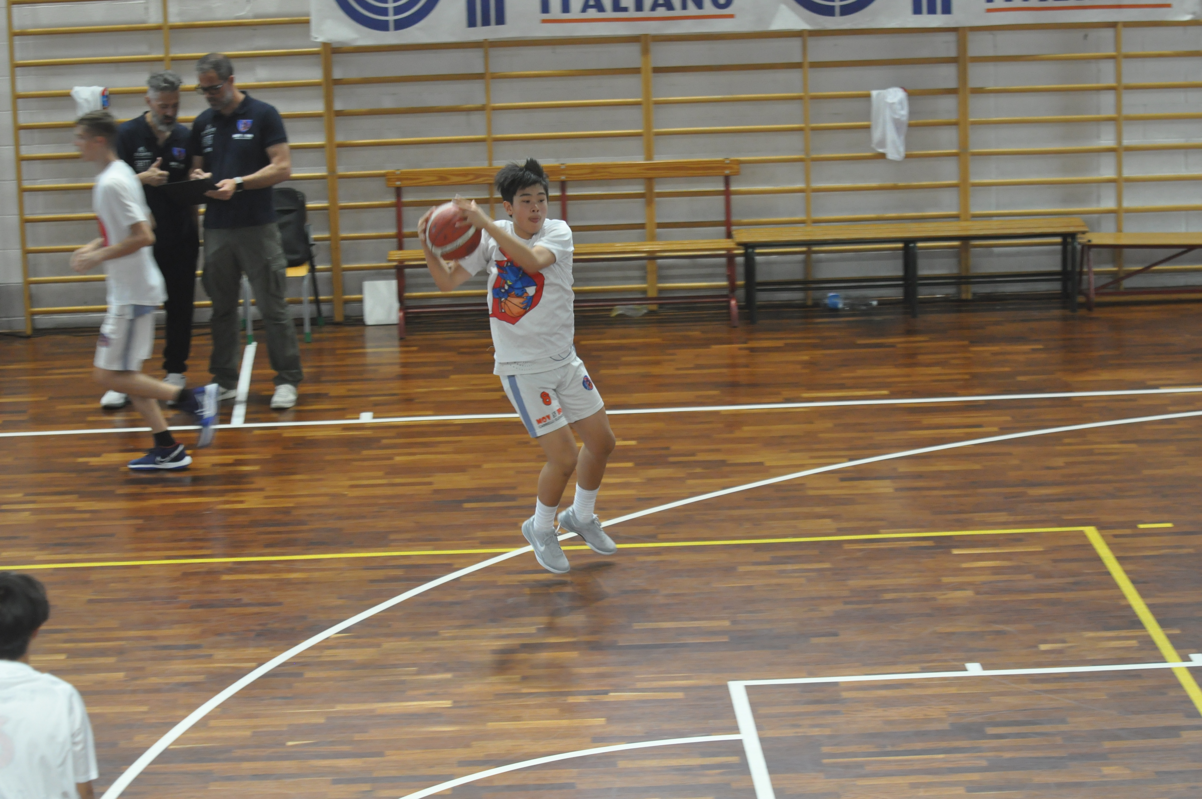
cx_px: 601
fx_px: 3502
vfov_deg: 13.0
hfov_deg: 19.5
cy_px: 400
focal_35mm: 105
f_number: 2.8
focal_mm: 70
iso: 1250
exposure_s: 1/160
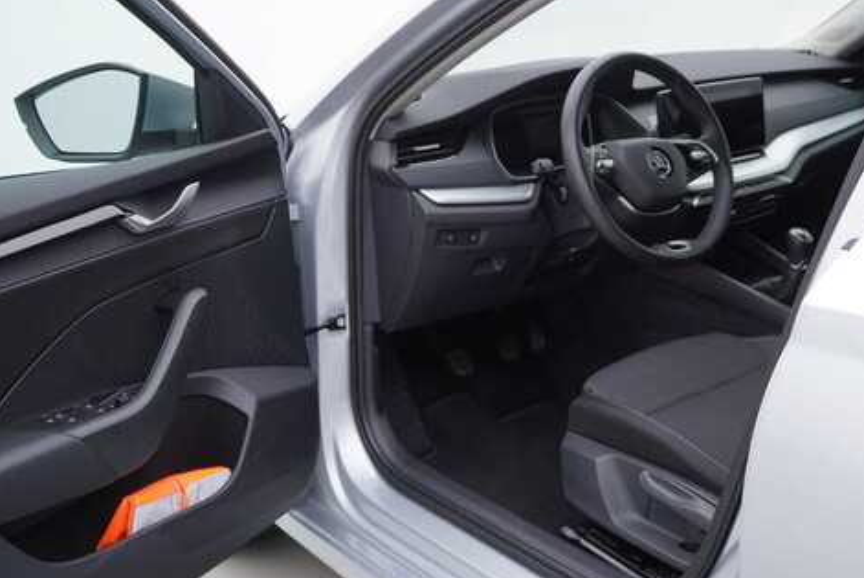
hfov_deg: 46.2
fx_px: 1009
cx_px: 501
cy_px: 318
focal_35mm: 42
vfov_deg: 31.9
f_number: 3.2
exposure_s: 1/50
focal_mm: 24
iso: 125
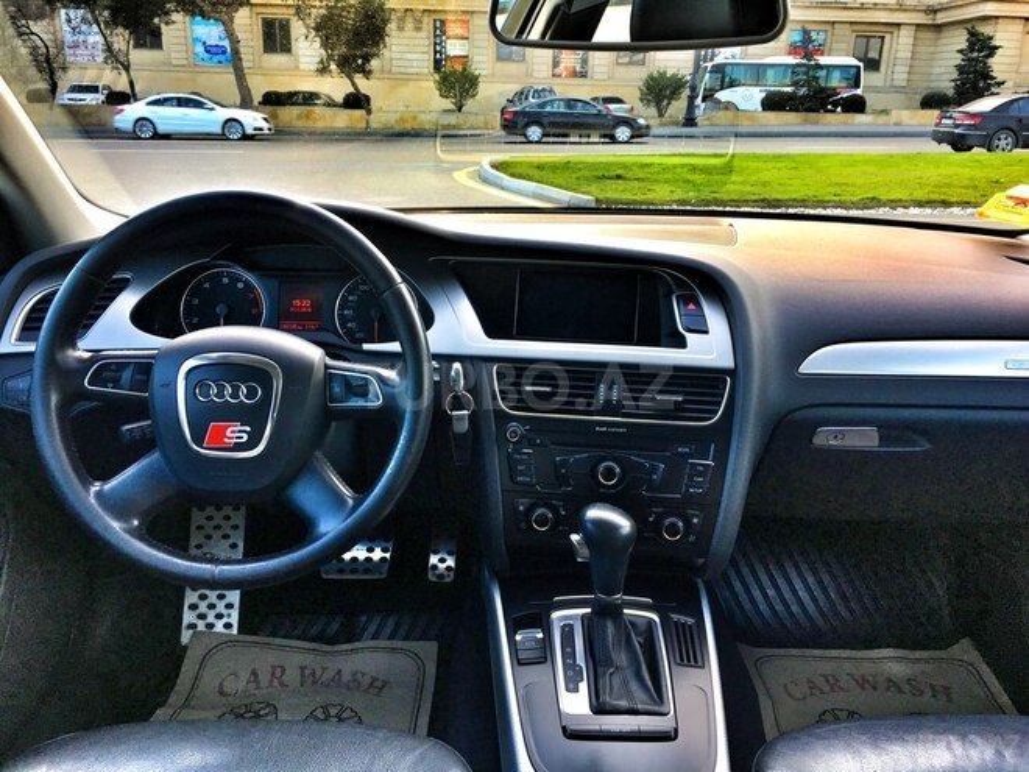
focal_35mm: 29
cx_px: 514
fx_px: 862
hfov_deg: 61.7
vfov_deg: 48.2
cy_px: 386
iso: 25
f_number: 2.2
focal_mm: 4.15
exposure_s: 1/100
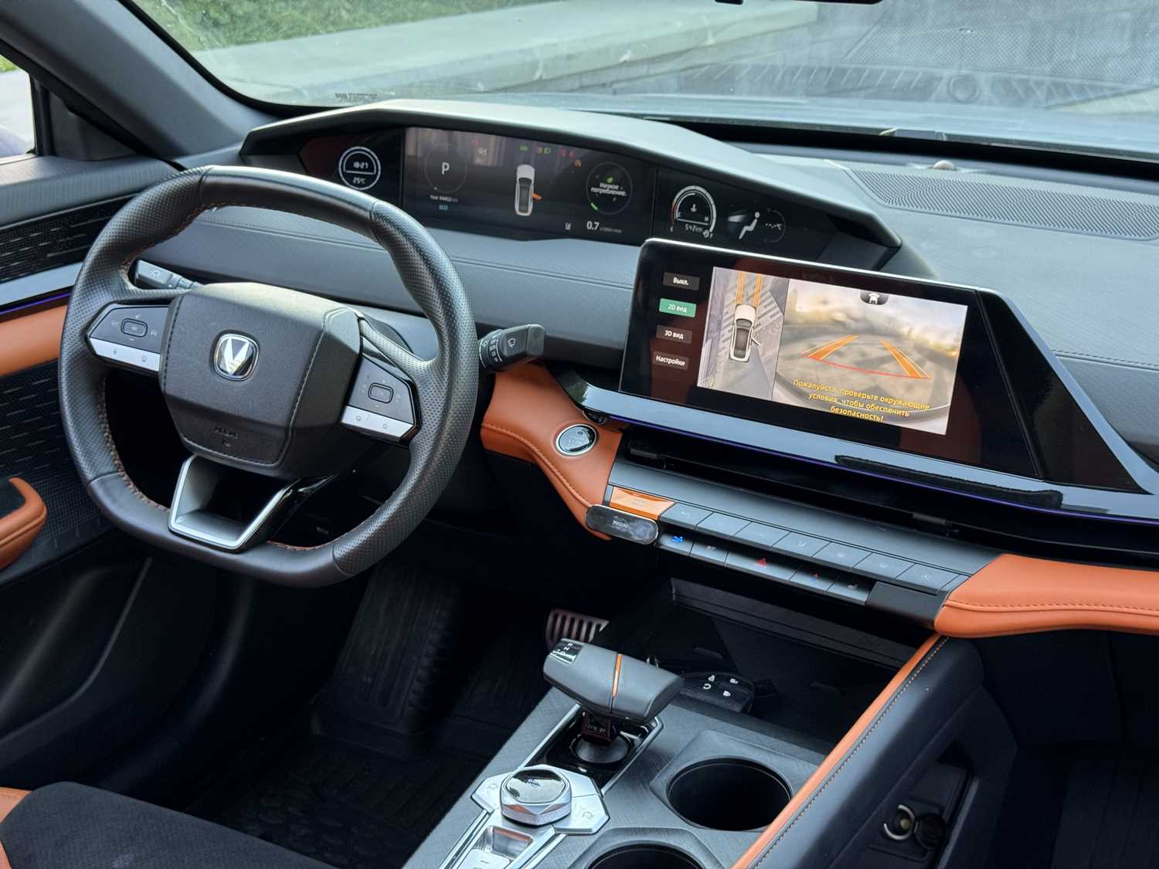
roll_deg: -1.0
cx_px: 580
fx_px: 1607
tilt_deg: -21.6
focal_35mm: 48
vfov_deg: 30.3
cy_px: 434
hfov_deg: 39.7
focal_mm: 6.76
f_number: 1.78
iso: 100
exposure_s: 1/94
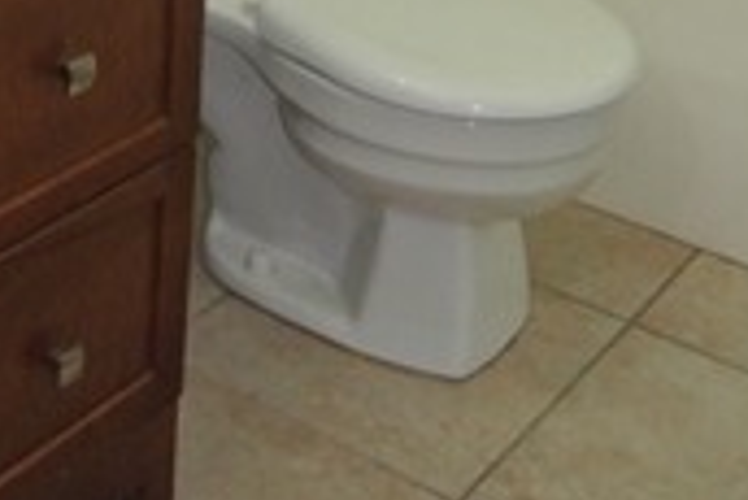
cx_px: 233
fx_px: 1684
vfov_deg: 14.5
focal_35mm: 81
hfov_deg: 24.9
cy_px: -452
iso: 900
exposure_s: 1/60
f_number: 3.5
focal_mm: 11
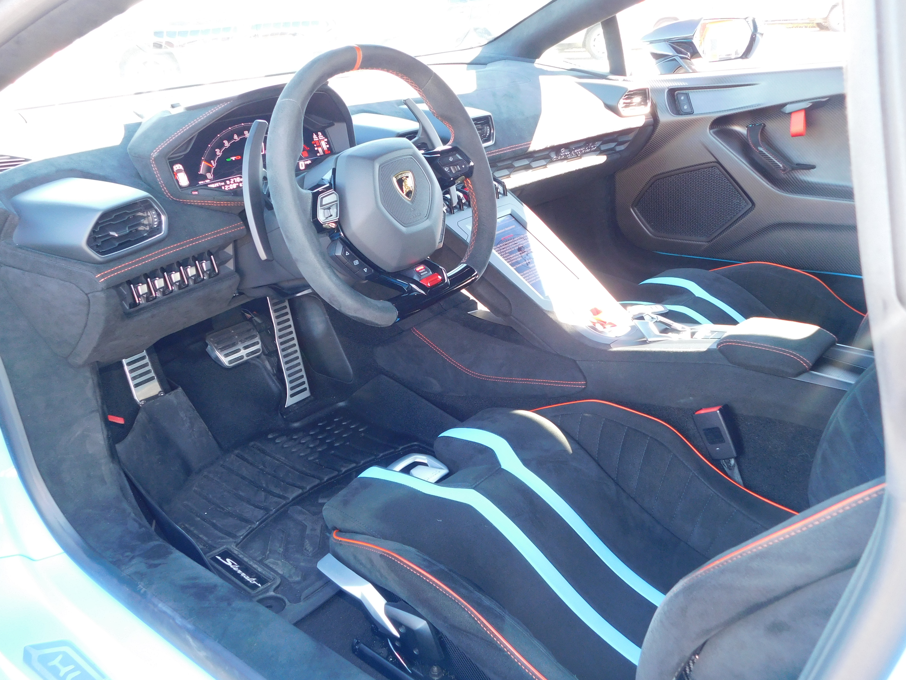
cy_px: 340
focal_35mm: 30
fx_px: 785
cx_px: 453
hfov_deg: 60.0
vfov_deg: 46.8
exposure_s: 1/30
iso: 200
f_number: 3.2
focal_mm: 5.3
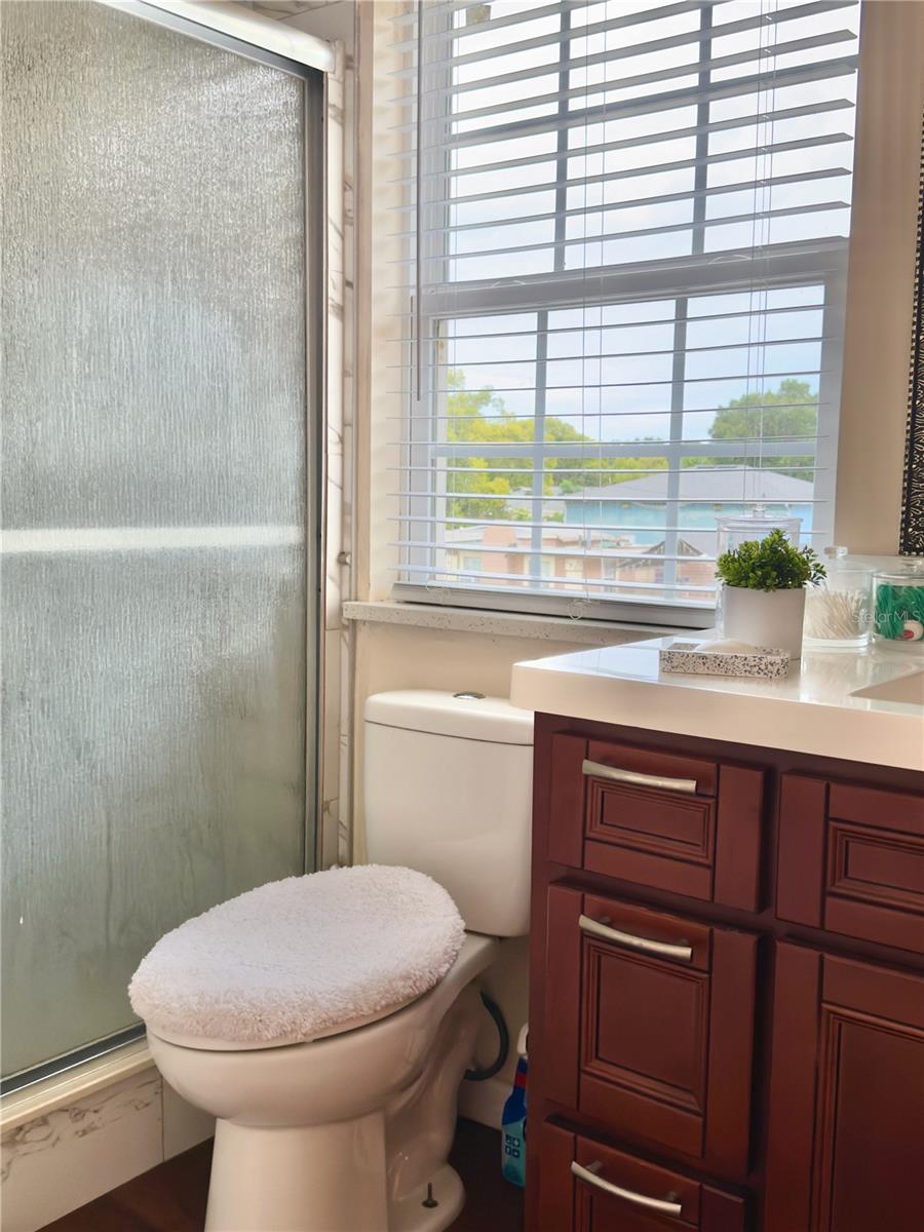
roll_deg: -0.1
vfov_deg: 52.6
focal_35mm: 35
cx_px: 462
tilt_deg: -5.7
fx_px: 1246
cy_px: 616
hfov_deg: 40.7
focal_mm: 6.76
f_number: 1.78
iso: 80
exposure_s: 1/381
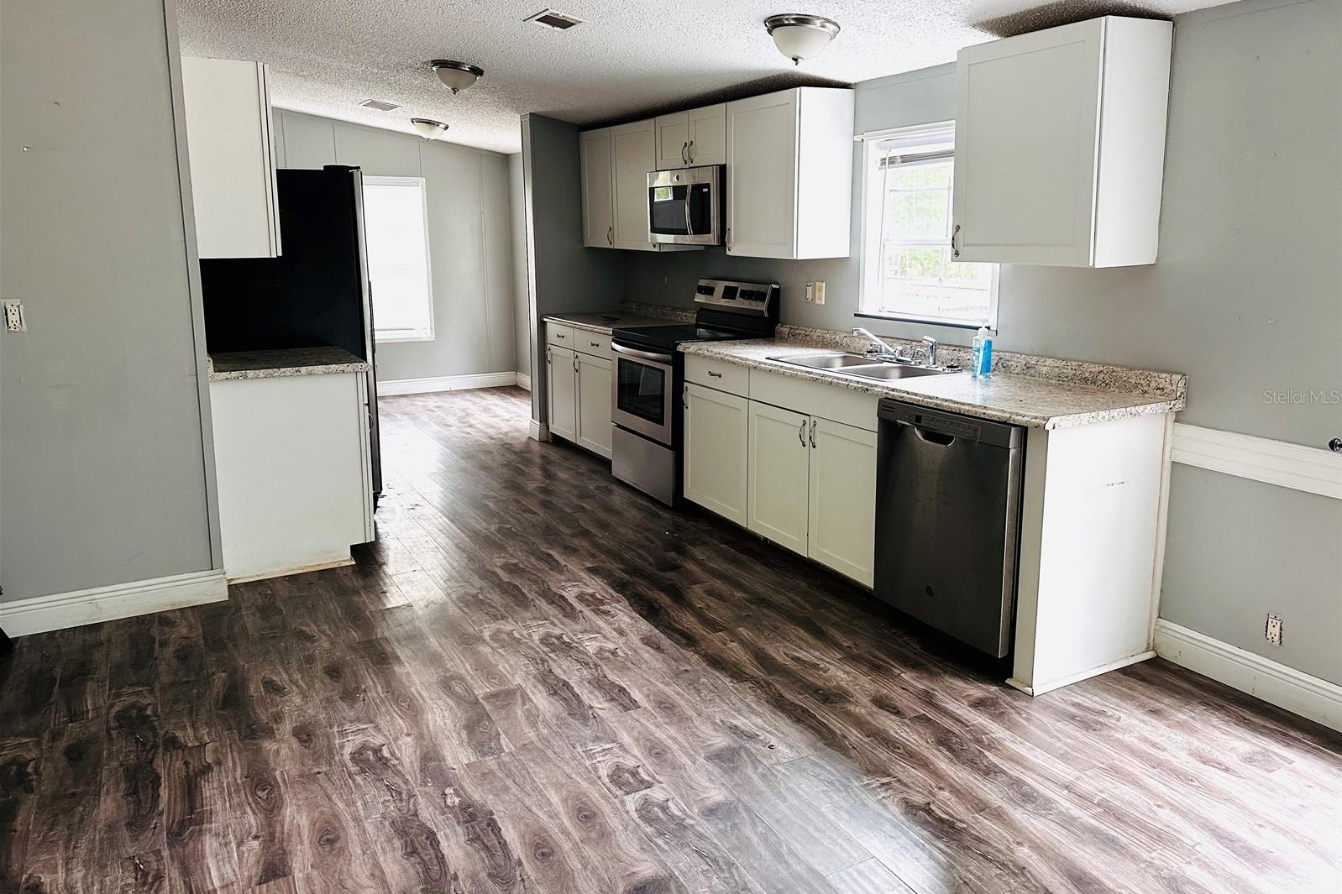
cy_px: 396
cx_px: 671
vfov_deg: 51.2
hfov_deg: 71.5
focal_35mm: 25
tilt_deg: -9.5
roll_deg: -0.2
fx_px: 932
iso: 250
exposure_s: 1/90
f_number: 1.78
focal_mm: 6.86
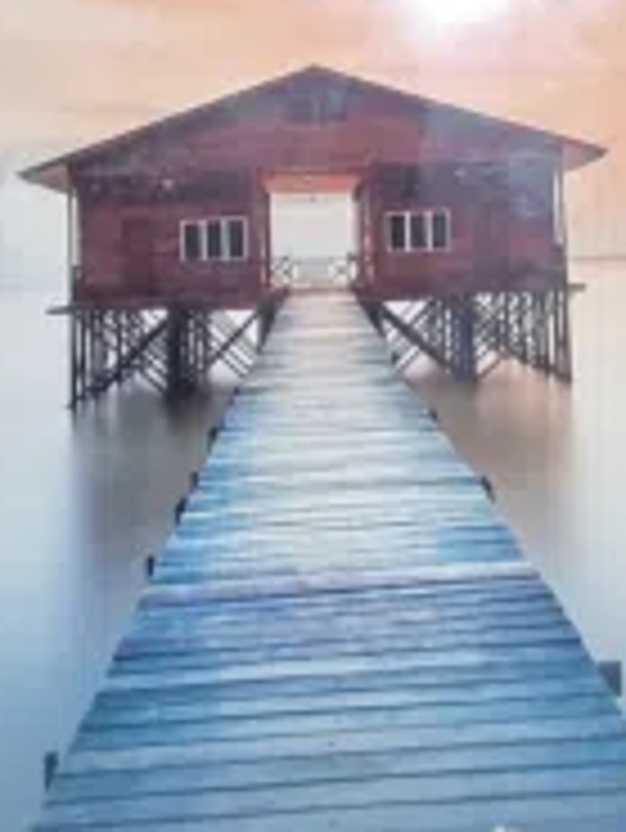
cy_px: 70
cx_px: 509
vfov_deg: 25.1
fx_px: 1806
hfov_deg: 19.4
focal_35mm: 75
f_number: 1.8
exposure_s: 1/50
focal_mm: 3.98
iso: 250
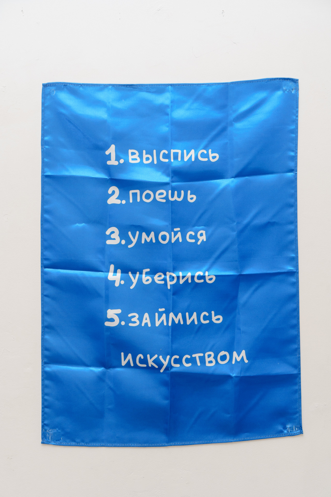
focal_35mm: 46
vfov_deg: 42.7
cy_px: 248
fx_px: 634
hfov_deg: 29.2
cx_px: 166
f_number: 4
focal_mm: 46
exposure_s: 1/125
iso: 800
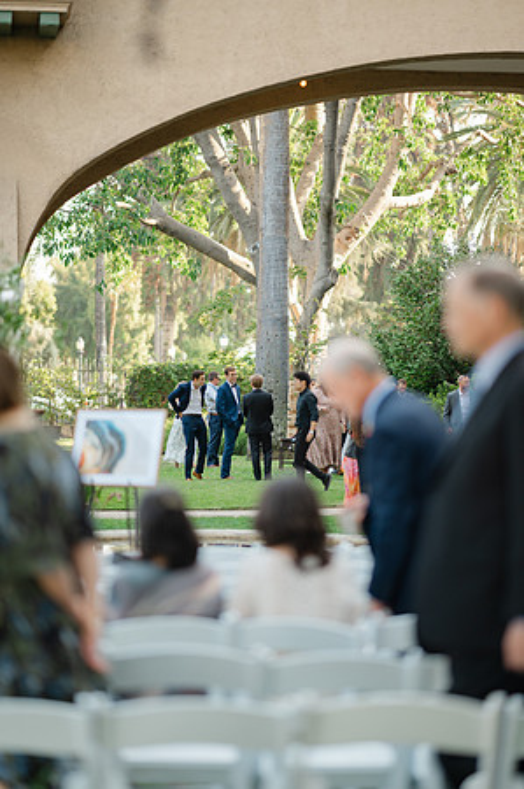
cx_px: 262
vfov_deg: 19.5
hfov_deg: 13.0
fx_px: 2298
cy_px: 394
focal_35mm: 105
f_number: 1.4
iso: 140
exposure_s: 1/800
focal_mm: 105
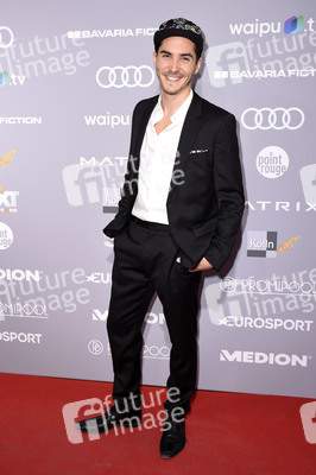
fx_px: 475
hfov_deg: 36.8
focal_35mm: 36
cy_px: 238
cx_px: 158
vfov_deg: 53.2
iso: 250
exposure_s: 1/125
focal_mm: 24
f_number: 6.3
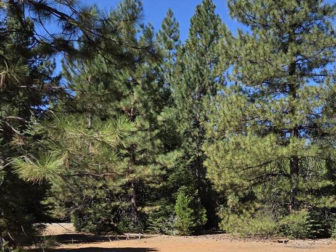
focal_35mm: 54
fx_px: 524
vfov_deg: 26.3
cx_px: 228
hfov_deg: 35.1
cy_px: 215
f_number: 1.8
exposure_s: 1/3345
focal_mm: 5.4
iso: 80
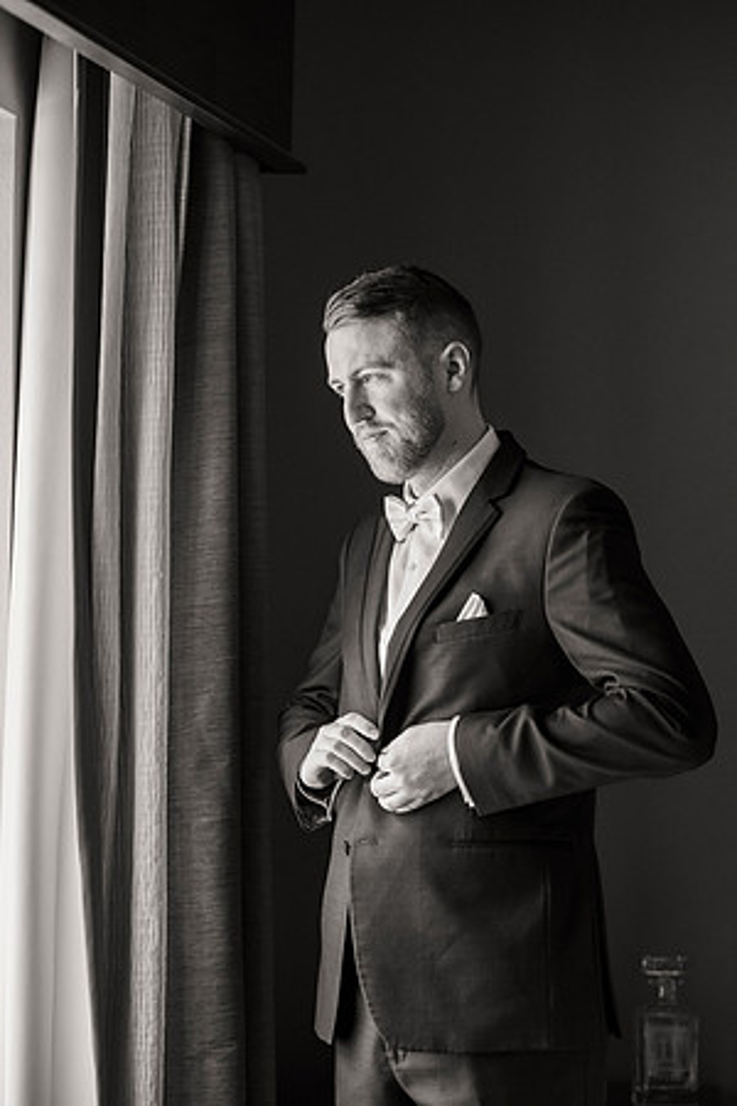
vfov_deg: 19.5
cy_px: 553
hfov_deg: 13.0
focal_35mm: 105
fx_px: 3224
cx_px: 368
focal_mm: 105
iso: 2500
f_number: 3.5
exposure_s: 1/640
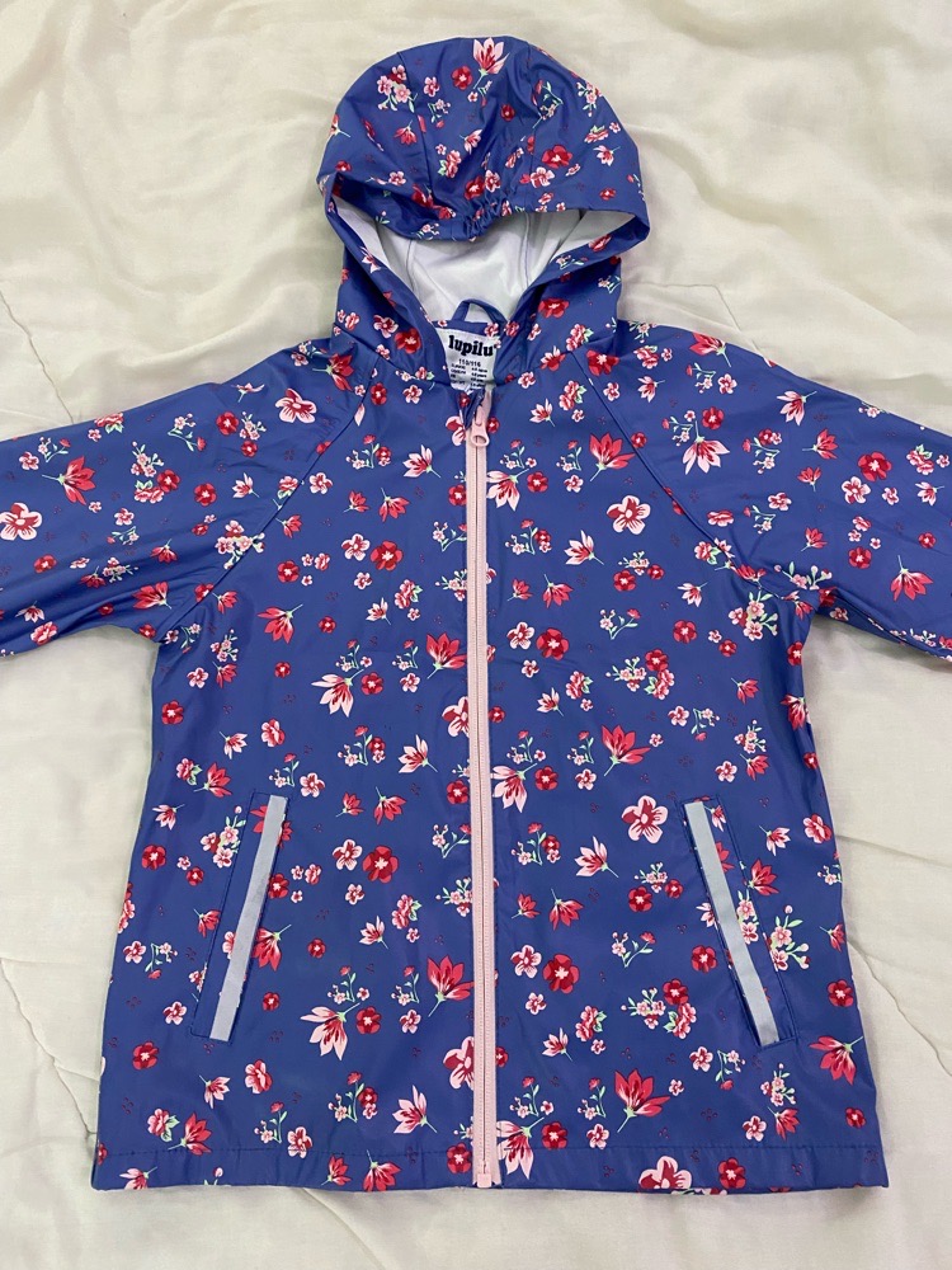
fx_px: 953
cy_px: 635
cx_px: 476
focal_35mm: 26
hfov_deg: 53.1
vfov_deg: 67.3
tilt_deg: -75.2
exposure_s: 1/47
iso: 500
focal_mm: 4.25
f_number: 1.8
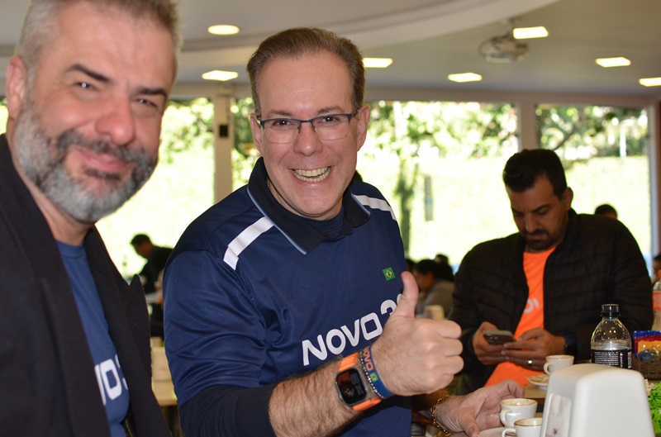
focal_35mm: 52
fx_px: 961
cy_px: 218
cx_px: 330
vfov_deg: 25.6
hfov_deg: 37.9
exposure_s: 1/160
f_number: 3.2
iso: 200
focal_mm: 35
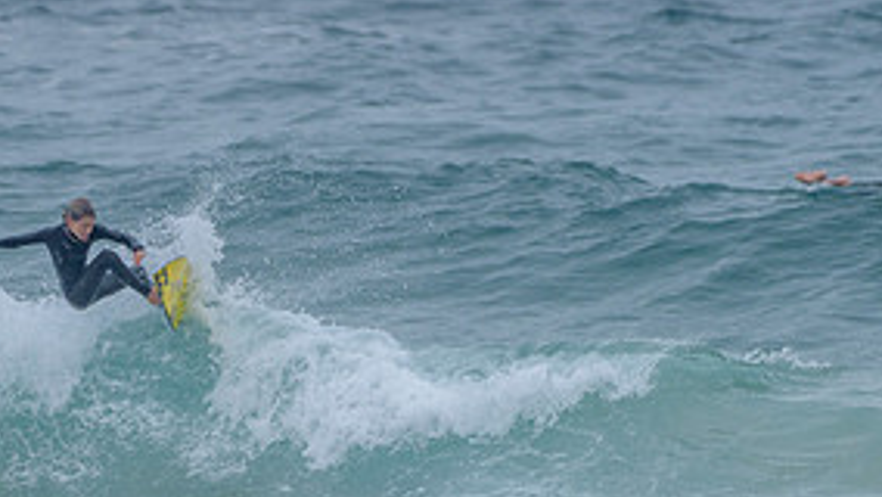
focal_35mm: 1313
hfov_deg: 1.6
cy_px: 452
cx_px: 294
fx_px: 30719
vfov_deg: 0.9
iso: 450
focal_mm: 500
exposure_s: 1/1250
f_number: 5.6
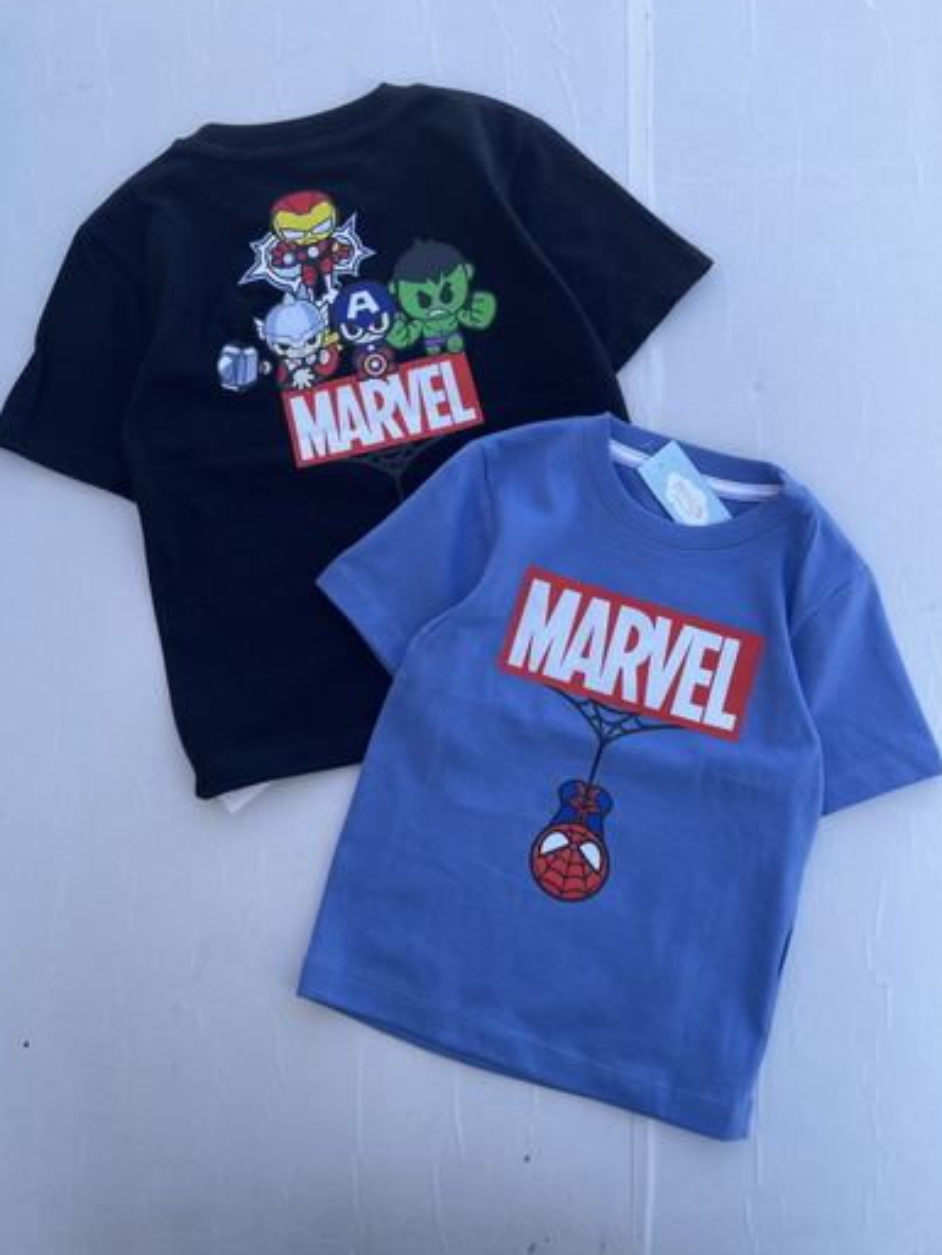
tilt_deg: -82.8
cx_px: 484
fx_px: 979
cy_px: 623
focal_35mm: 27
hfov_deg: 51.4
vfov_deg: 65.3
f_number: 1.6
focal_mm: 4.2
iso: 32
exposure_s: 1/475
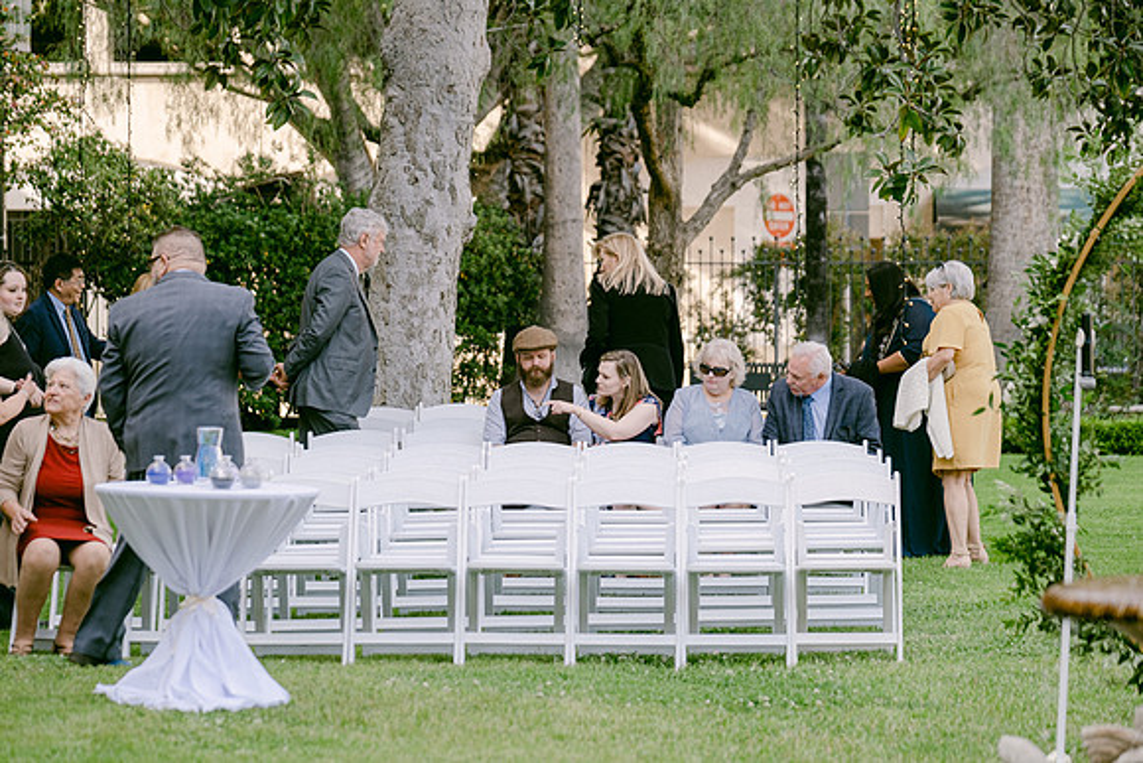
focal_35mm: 135
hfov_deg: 15.2
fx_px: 4297
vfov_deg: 10.1
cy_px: 382
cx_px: 572
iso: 160
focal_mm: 87.1
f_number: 2.8
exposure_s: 1/280
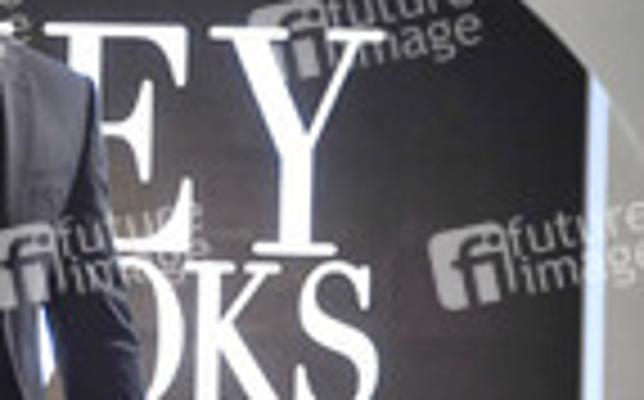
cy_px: 144
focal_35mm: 483
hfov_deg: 4.3
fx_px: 8467
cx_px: -25
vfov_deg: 2.7
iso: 4000
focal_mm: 150
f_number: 5.6
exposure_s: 1/200
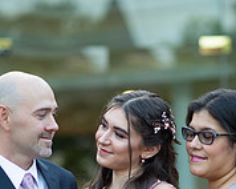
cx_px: 129
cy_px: 244
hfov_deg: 9.6
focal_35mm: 202
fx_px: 1409
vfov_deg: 7.6
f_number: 2
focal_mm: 85
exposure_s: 1/500
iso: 250
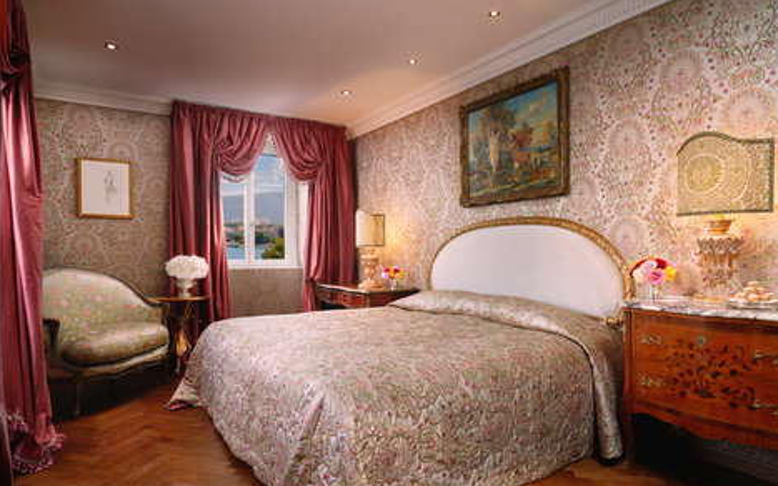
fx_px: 467
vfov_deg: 55.0
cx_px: 383
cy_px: 265
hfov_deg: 79.6
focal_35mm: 22
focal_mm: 21
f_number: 16
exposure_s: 4
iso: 50
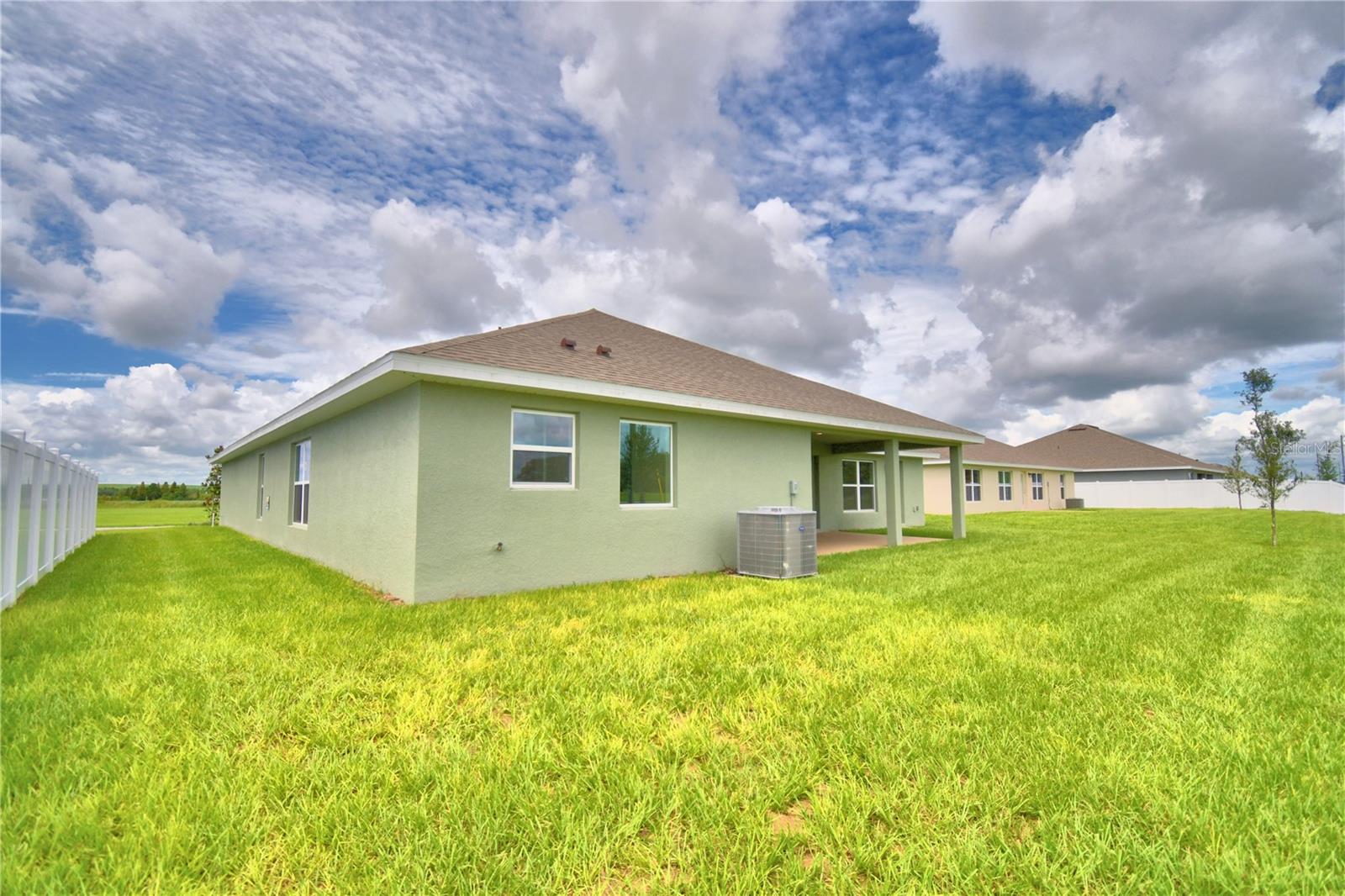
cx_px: 672
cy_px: 448
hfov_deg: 100.4
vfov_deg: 77.3
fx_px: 560
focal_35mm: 15
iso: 100
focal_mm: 10
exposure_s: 1/1600
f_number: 4.5
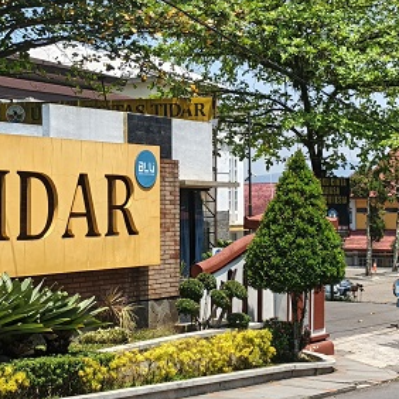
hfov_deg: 23.9
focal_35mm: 72
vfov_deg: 23.9
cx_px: 139
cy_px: 144
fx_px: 939
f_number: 1.8
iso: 53
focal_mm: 5.56
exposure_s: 1/866
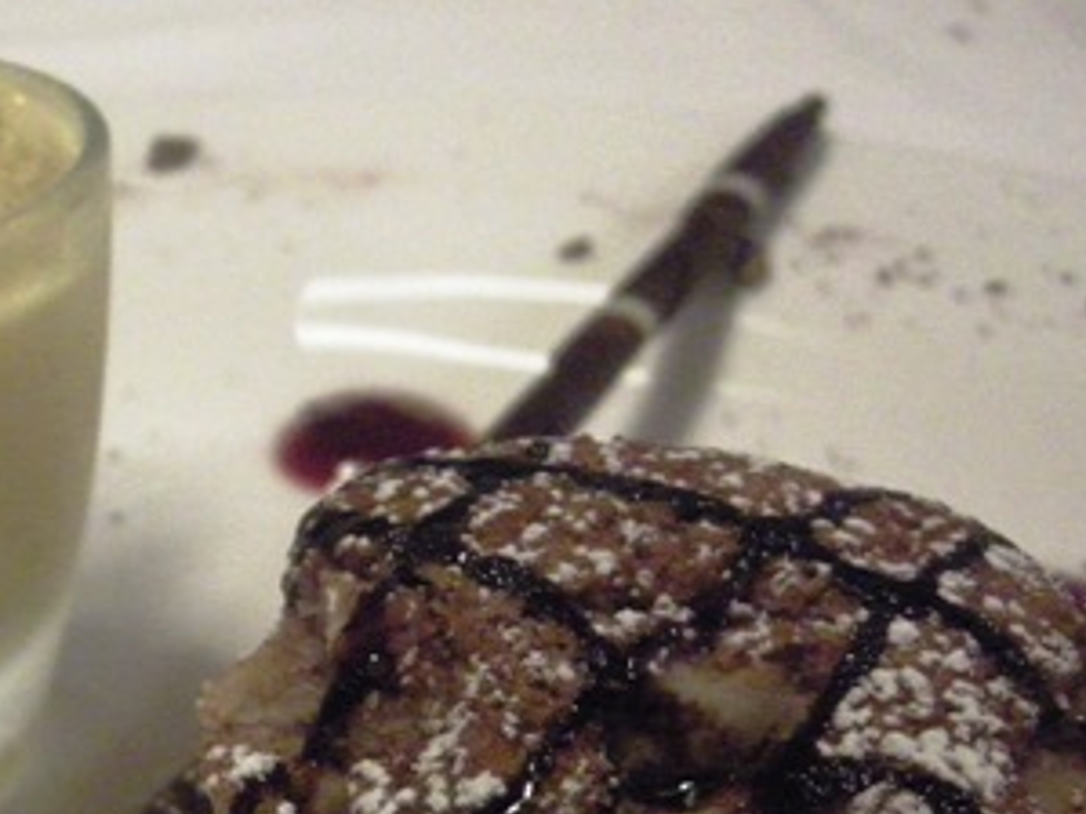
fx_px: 2415
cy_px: 752
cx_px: 316
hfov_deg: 25.1
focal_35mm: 77
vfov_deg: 18.8
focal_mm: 7.5
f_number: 2.7
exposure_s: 1/43.3
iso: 1600
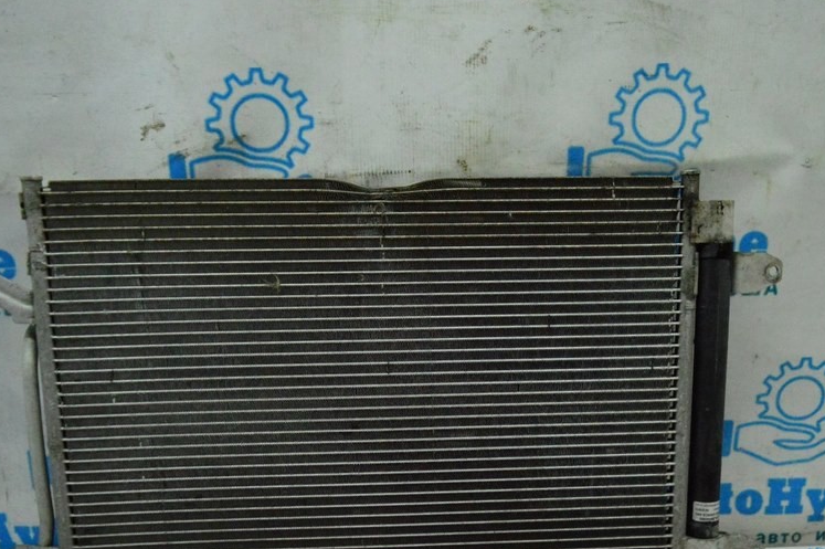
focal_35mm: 37
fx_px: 847
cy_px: 373
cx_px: 432
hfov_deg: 51.9
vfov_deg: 35.5
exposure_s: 1/1250
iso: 6400
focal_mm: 18
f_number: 4
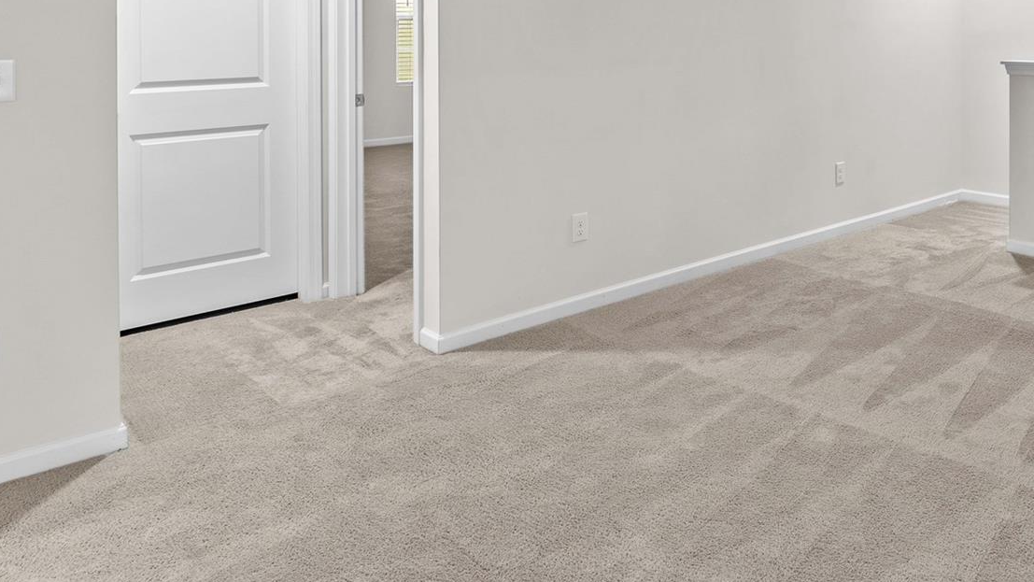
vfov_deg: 34.7
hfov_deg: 59.7
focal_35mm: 31
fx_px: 850
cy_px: 13
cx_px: 758
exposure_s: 1.6
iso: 100
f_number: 8
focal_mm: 16
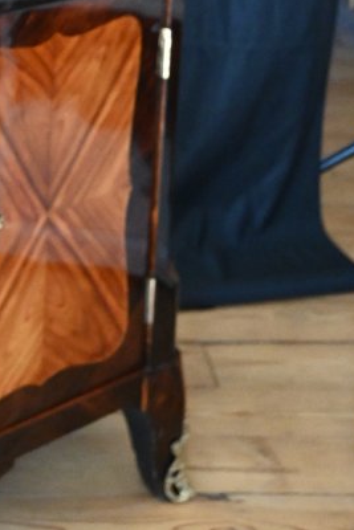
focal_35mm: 92
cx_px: -139
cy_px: -80
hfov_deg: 14.1
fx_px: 1359
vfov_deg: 20.8
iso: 3600
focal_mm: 20.5
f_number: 3.8
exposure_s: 1/125
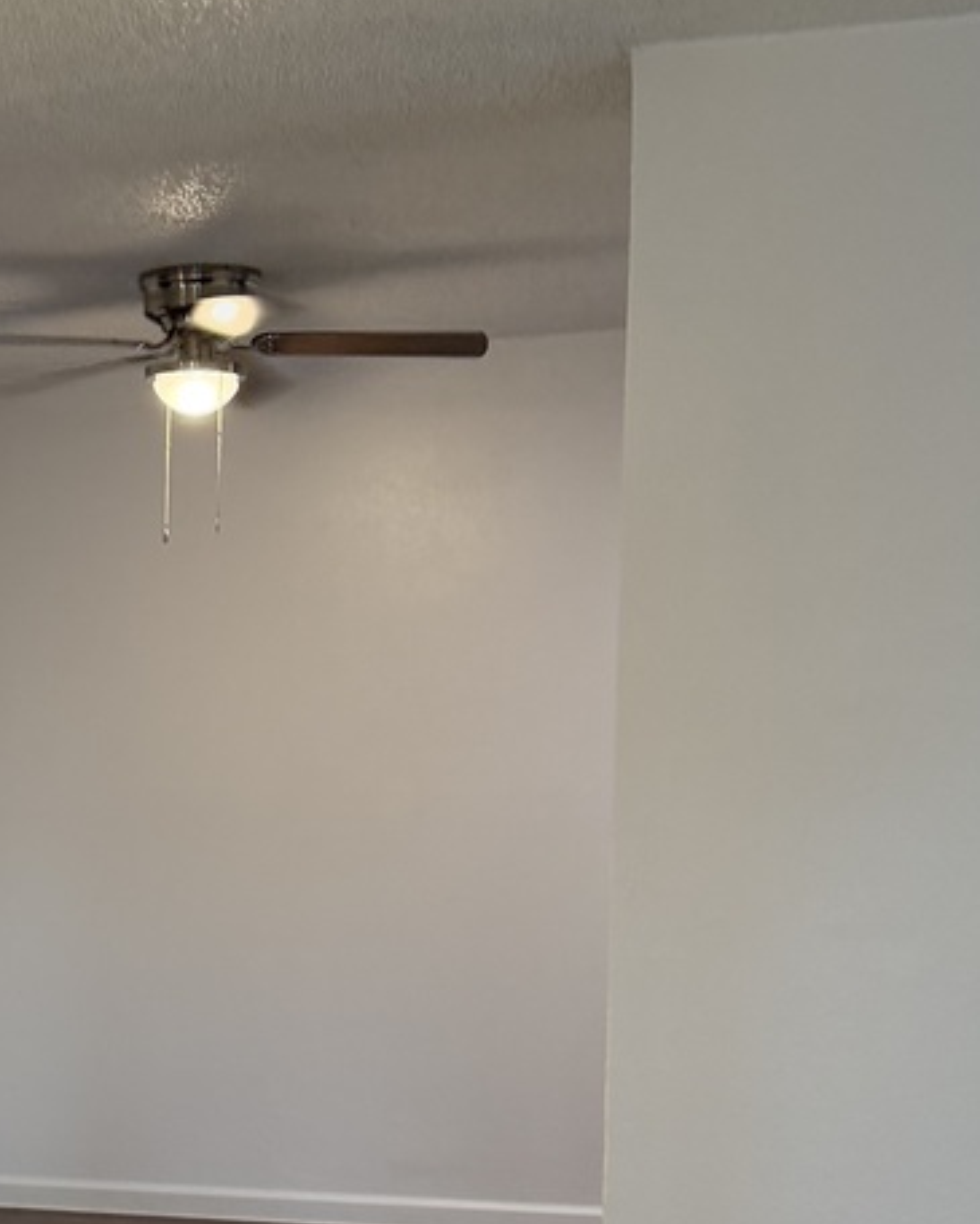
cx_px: -183
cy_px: 1033
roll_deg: -0.5
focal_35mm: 74
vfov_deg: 25.1
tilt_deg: -5.7
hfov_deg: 19.5
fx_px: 2682
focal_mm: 6.76
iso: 200
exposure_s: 1/66
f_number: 1.78
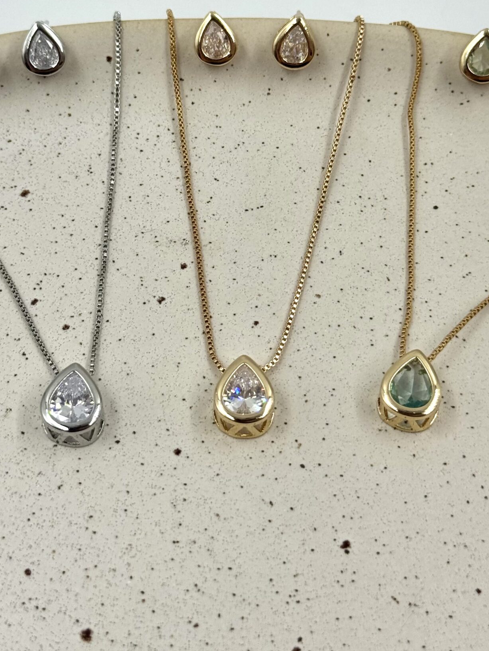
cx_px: 261
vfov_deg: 25.7
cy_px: 163
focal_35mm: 75
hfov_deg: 19.6
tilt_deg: -57.2
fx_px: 1412
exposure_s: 1/1339
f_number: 1.78
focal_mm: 6.76
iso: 64
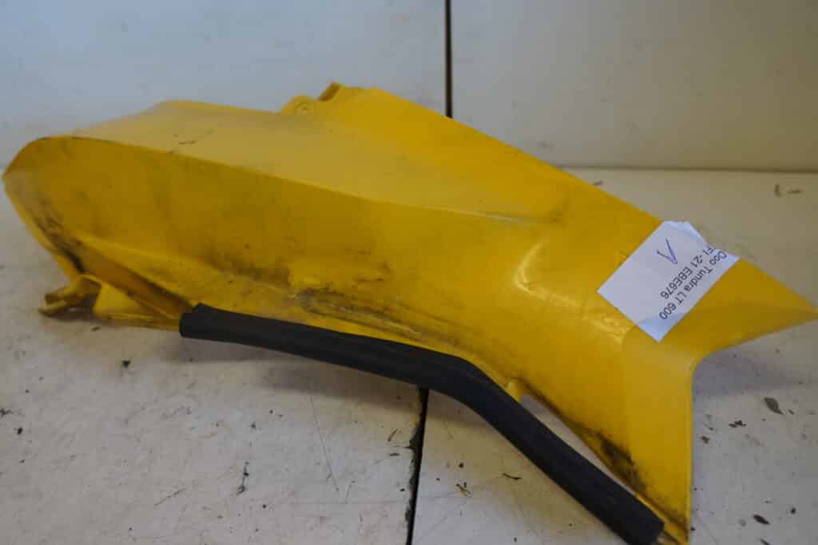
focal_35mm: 27
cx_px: 409
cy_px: 272
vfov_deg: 47.9
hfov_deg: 67.4
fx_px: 614
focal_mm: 18
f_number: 4
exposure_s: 1/60
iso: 400
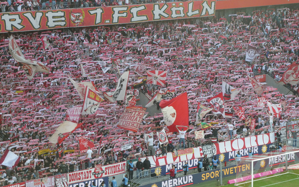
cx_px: 150
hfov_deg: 15.8
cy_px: 97
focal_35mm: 132
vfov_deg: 9.9
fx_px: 1076
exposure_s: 1/80
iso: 250
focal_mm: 22.3
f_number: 5.2
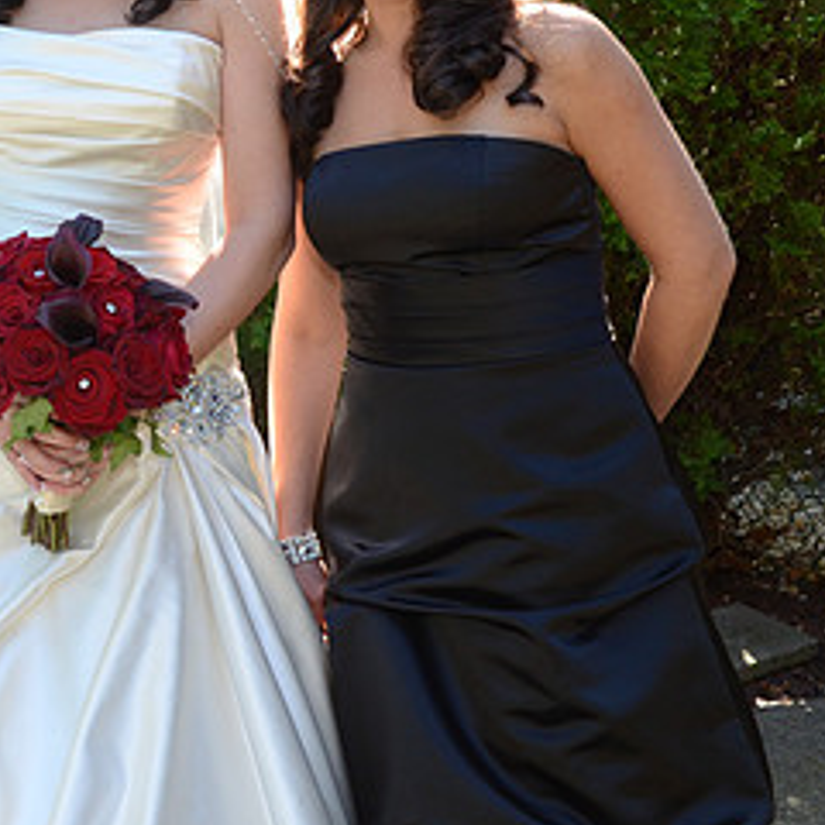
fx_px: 2157
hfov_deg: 20.7
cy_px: 206
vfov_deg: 21.5
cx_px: -55
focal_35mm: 80
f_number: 6.3
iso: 500
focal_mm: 26
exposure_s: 1/125
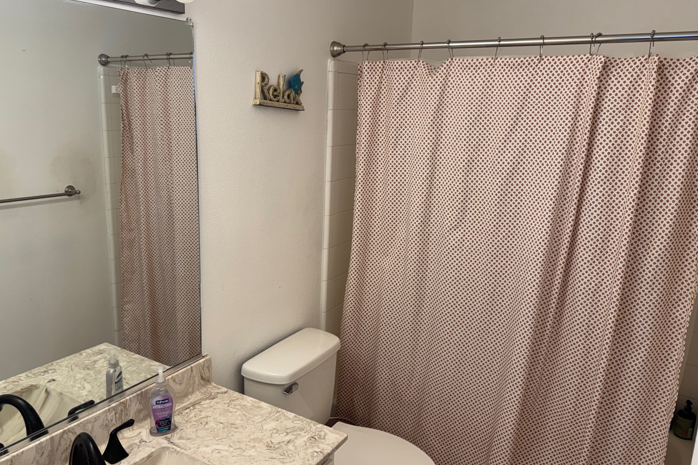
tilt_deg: -14.0
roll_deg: -2.1
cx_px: 315
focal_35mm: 28
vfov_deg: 46.4
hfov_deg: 65.3
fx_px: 543
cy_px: 237
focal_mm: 6.76
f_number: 1.78
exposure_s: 1/120
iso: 100
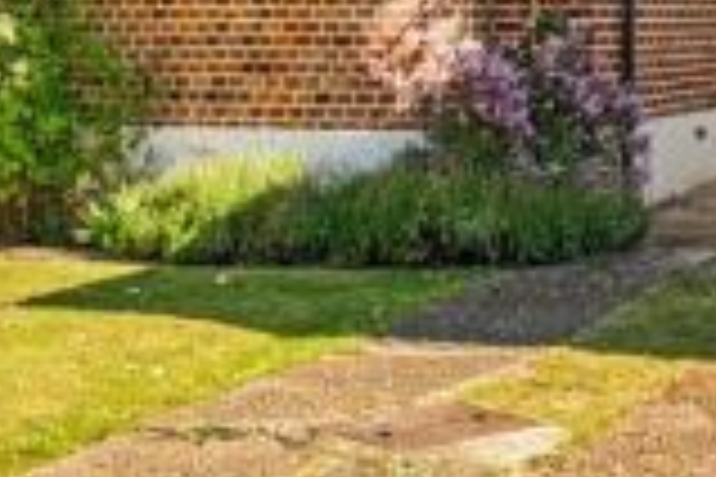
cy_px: -178
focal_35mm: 108
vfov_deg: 12.2
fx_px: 2148
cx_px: 383
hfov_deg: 18.9
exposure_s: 1/250
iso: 400
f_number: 8
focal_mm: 24
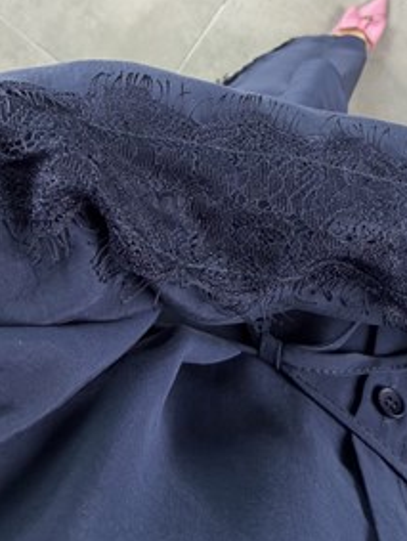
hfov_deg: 40.8
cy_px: 209
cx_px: 201
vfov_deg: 52.1
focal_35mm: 35
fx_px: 547
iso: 160
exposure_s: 1/100
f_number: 2.2
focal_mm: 2.22
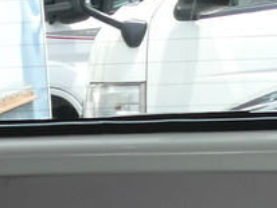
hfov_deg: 10.4
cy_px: 467
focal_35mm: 186
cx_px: -67
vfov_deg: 7.6
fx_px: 1490
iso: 80
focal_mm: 4.3
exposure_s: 1/100
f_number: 3.3
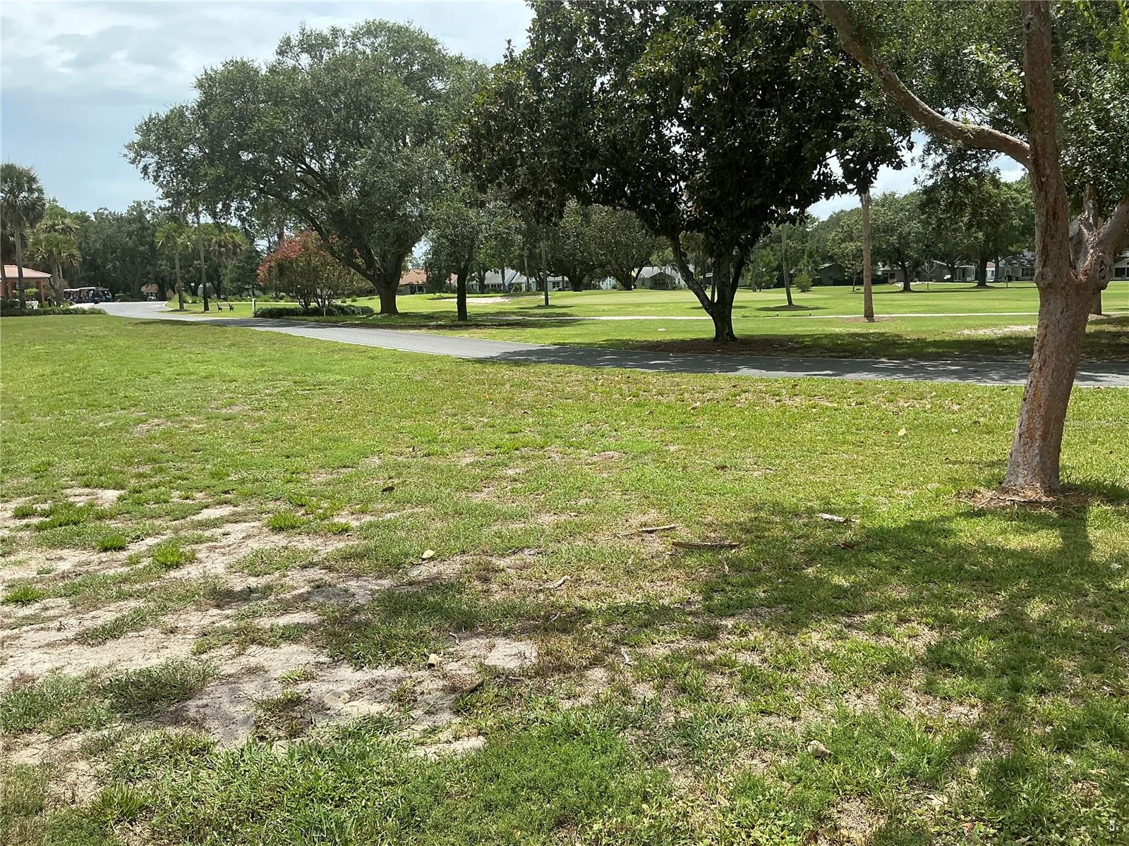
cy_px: 423
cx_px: 564
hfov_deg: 63.4
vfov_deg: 49.7
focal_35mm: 28
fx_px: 913
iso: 25
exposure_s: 1/1144
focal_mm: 3
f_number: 1.8
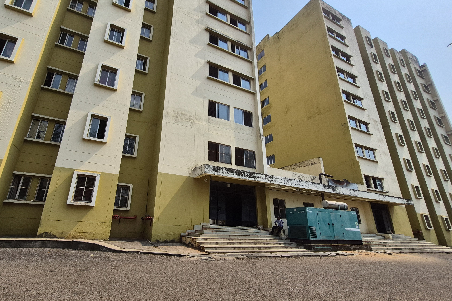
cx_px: 186
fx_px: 201
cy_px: 157
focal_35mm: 16
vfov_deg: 73.7
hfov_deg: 95.7
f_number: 2.2
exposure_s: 1/3336
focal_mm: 1.74
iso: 50
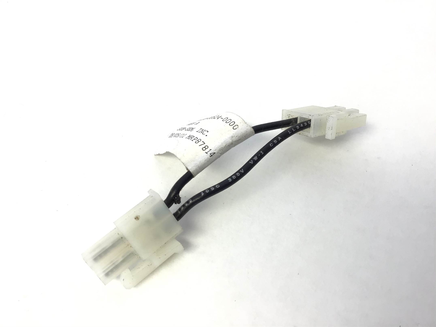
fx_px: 390
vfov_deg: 45.4
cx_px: 218
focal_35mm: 31
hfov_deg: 58.4
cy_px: 164
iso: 32
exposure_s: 1/50
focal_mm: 3.3
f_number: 2.4
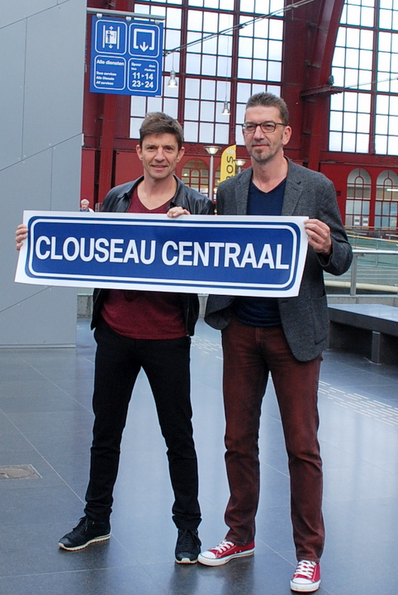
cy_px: 298
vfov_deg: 61.9
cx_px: 199
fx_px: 496
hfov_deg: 43.7
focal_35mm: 30
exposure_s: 1/80
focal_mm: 20
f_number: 4.5
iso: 320
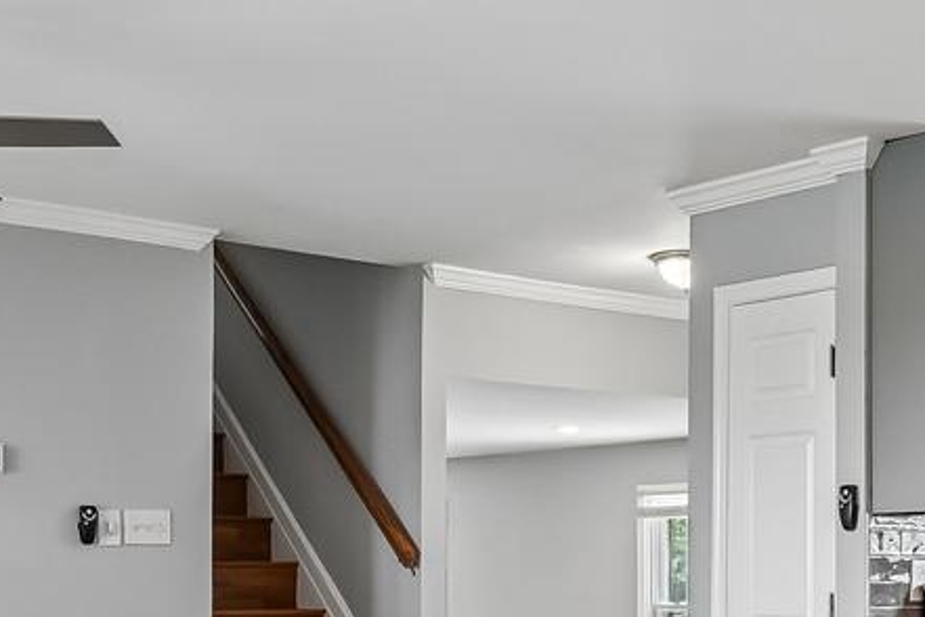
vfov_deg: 20.4
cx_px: 680
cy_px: 574
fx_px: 1670
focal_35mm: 65
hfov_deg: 30.5
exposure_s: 1/15
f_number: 8
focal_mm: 14
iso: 125
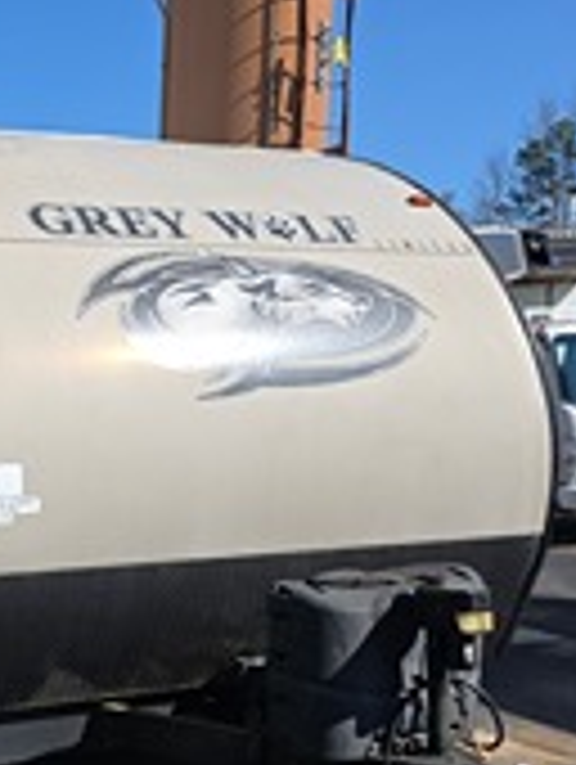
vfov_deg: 35.4
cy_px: 459
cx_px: -72
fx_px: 1195
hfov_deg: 25.0
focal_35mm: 54
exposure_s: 1/873
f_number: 1.7
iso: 12
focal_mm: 6.3
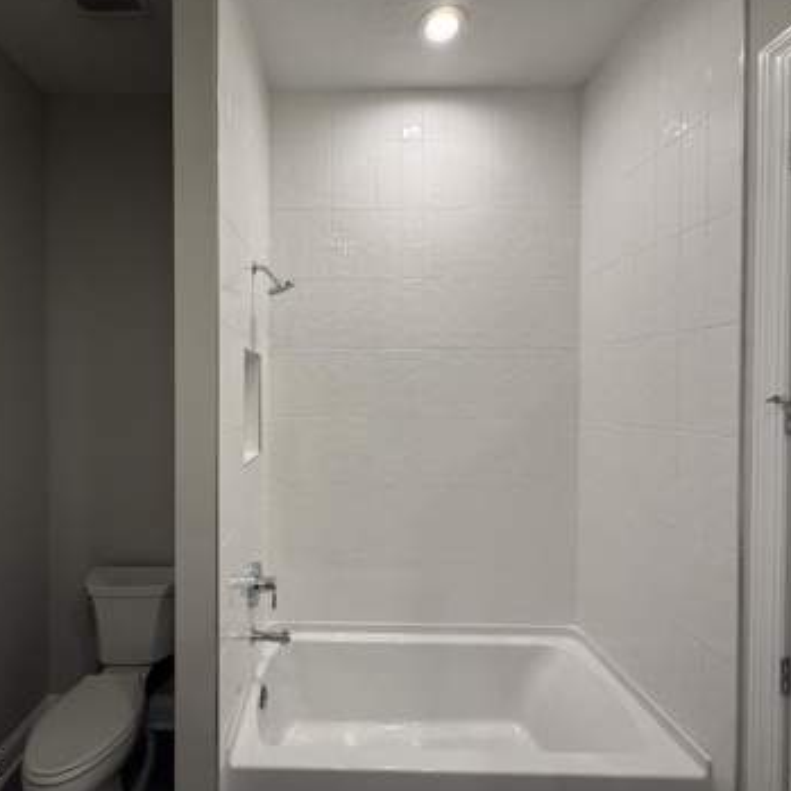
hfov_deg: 83.3
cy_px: 391
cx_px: 331
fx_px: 439
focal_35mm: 17
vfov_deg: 84.0
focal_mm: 2.22
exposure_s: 1/120
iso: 200
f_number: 2.2
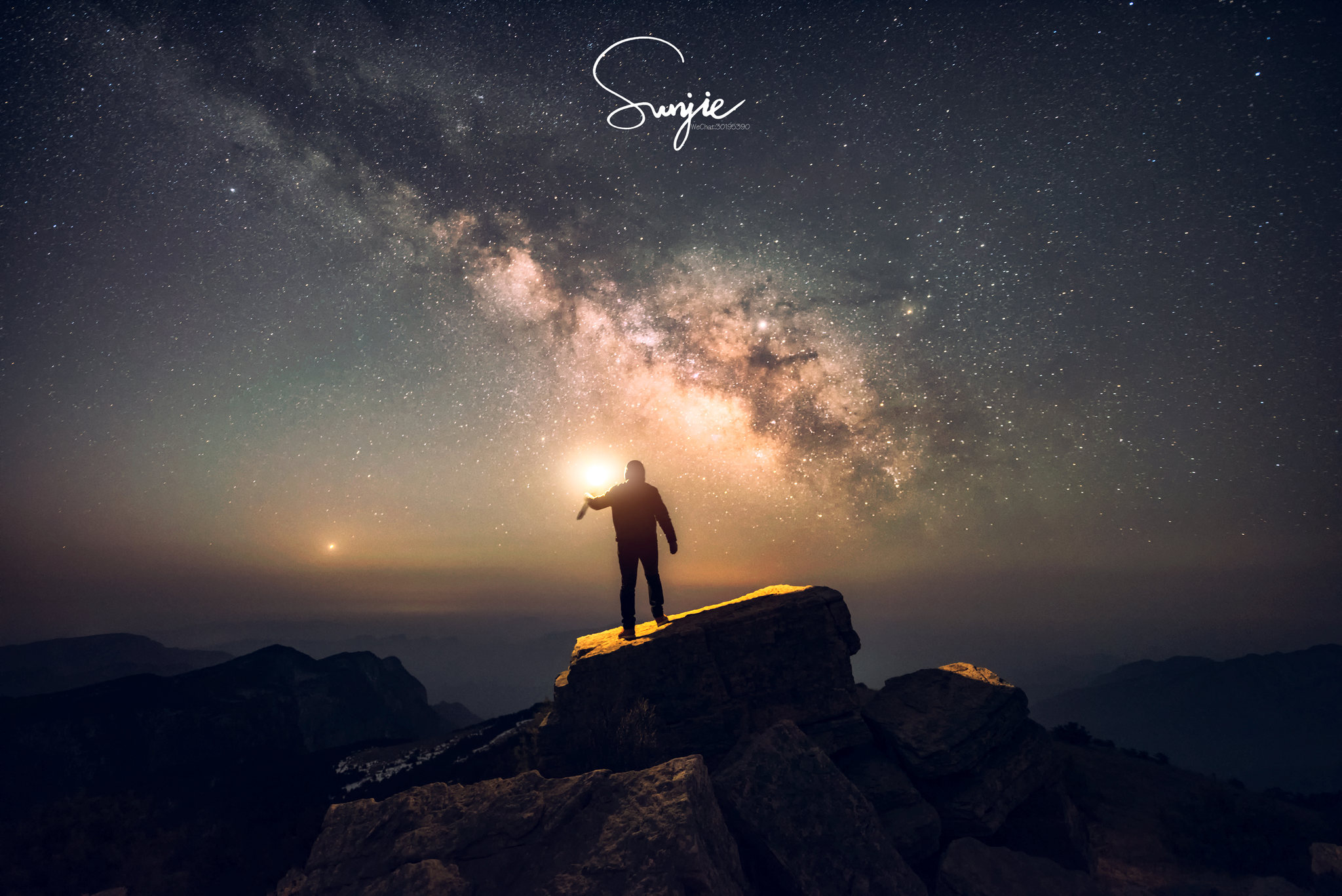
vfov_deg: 81.3
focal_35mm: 14
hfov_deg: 104.2
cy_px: 448
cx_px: 671
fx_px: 522
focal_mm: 14
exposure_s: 30
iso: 2000
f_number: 1.8
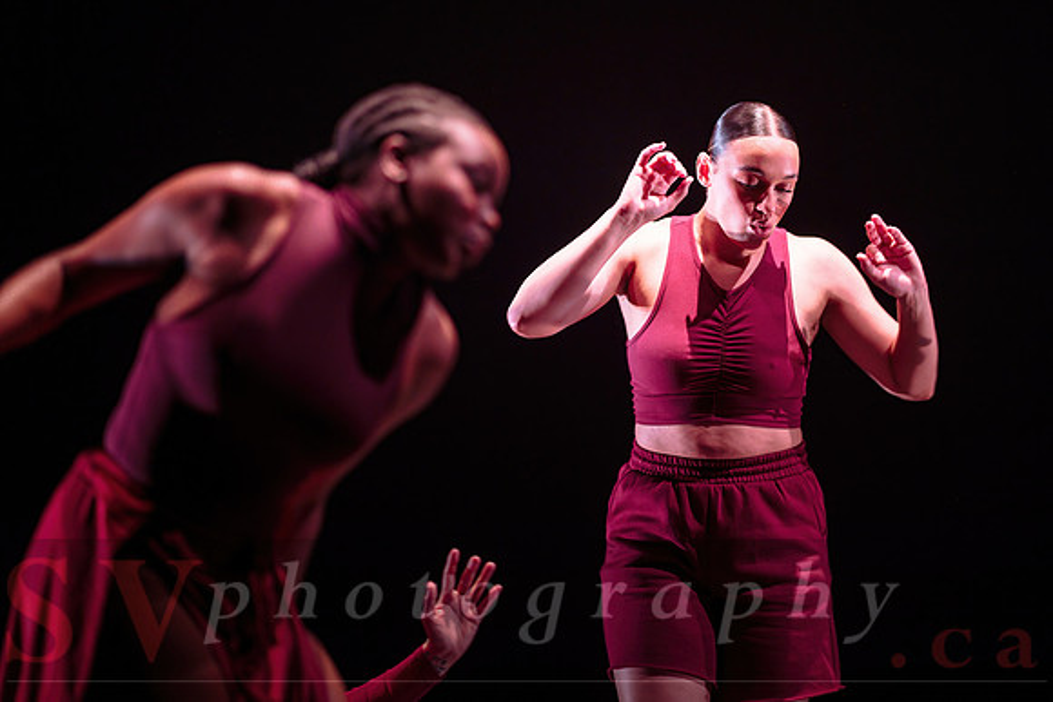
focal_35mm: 120
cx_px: 599
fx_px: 3496
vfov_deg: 11.5
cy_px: 303
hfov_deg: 17.1
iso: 1250
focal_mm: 105
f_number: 1.4
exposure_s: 1/250
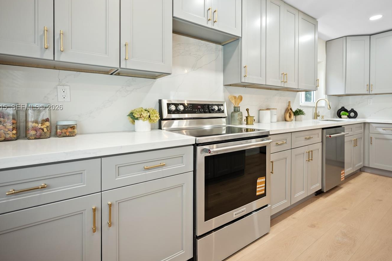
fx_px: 185
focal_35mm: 17
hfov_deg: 93.2
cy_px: 108
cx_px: 208
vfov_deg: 69.7
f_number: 2.8
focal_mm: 14
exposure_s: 1/20
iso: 200
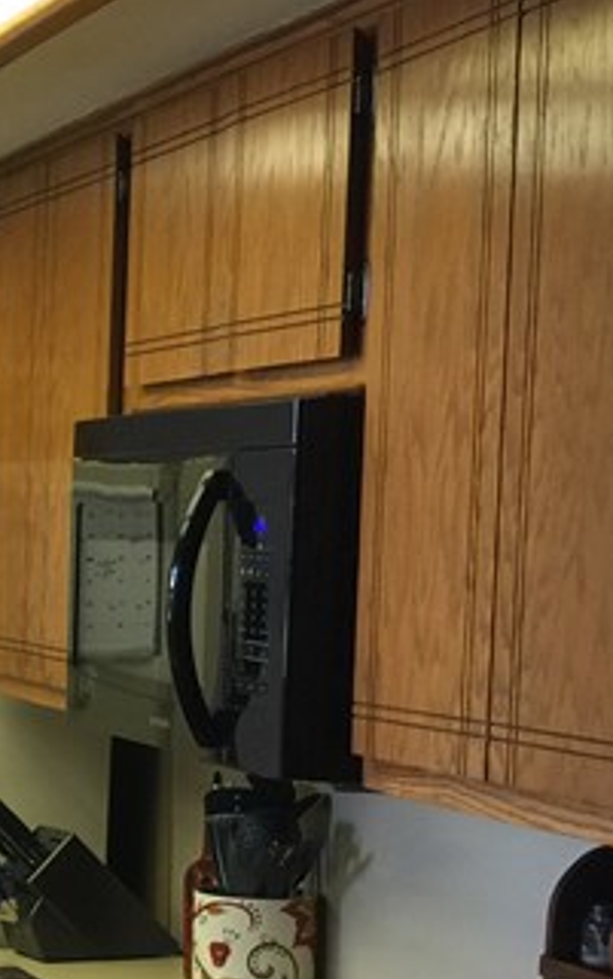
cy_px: 872
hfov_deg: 11.8
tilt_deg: -8.1
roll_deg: -0.1
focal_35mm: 98
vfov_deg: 20.8
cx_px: -659
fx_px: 2616
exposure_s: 1/15
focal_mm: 4.15
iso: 50
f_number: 2.2
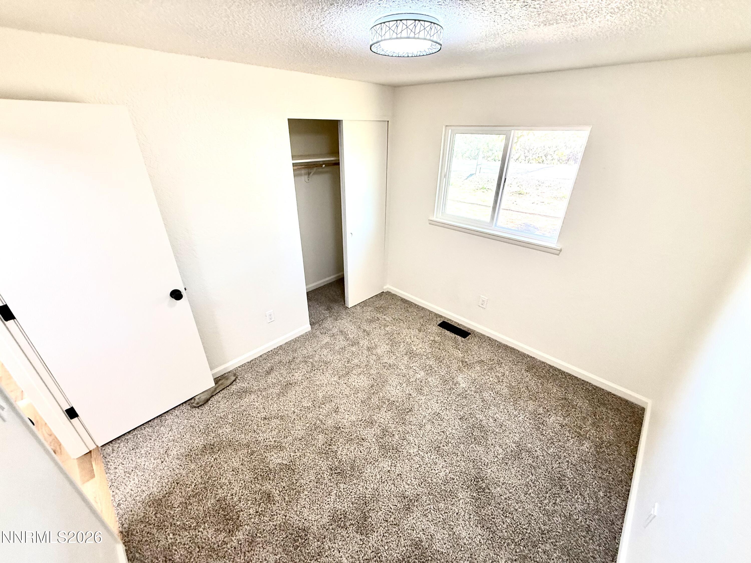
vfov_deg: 85.7
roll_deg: -1.6
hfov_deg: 102.1
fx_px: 304
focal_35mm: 14
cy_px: 282
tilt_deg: -27.6
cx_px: 376
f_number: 2.2
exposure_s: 1/120
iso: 250
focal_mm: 2.22
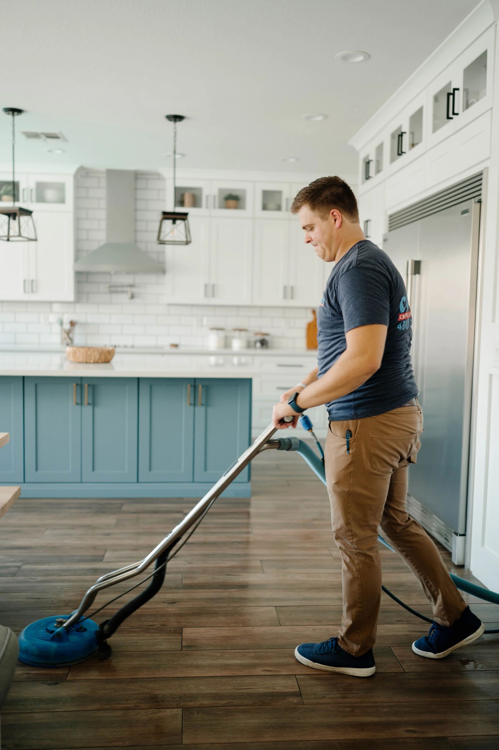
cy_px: 375
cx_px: 250
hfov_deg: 37.8
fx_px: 729
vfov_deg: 54.5
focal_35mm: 35
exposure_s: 1/100
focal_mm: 35
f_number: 1.8
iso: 320
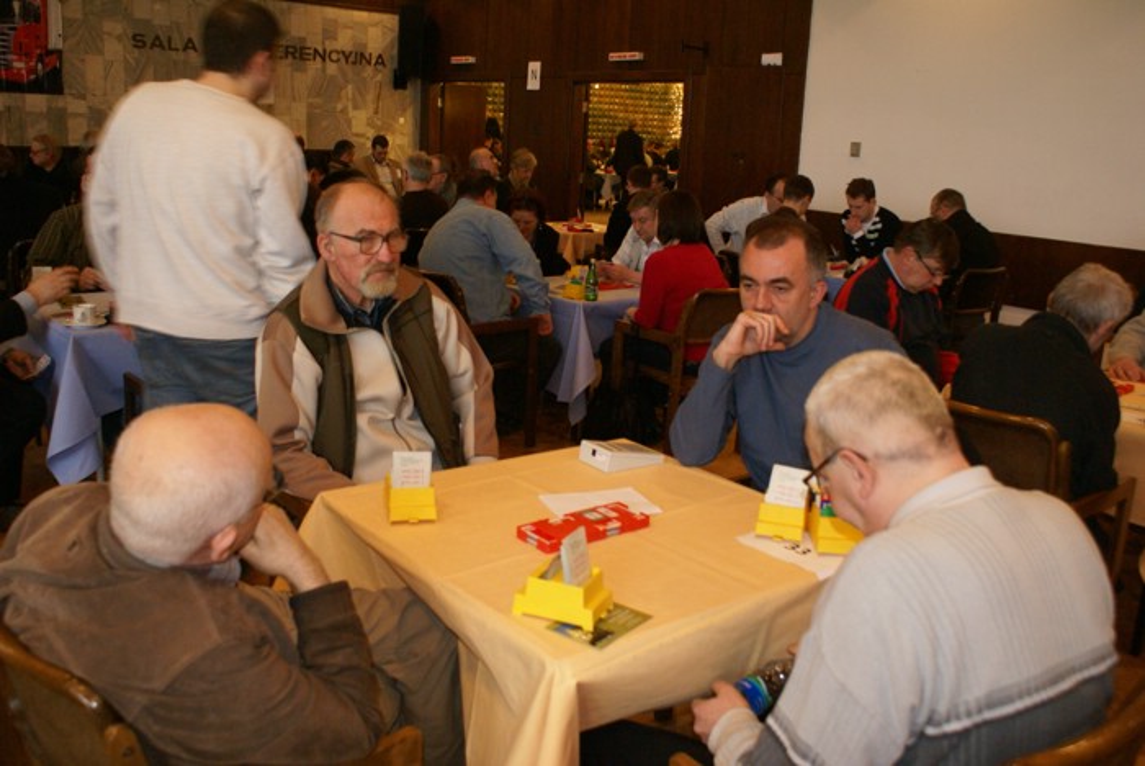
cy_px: 383
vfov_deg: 43.7
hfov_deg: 61.9
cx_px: 572
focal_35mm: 30
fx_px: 955
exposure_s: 1/25
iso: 800
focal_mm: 20
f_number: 4
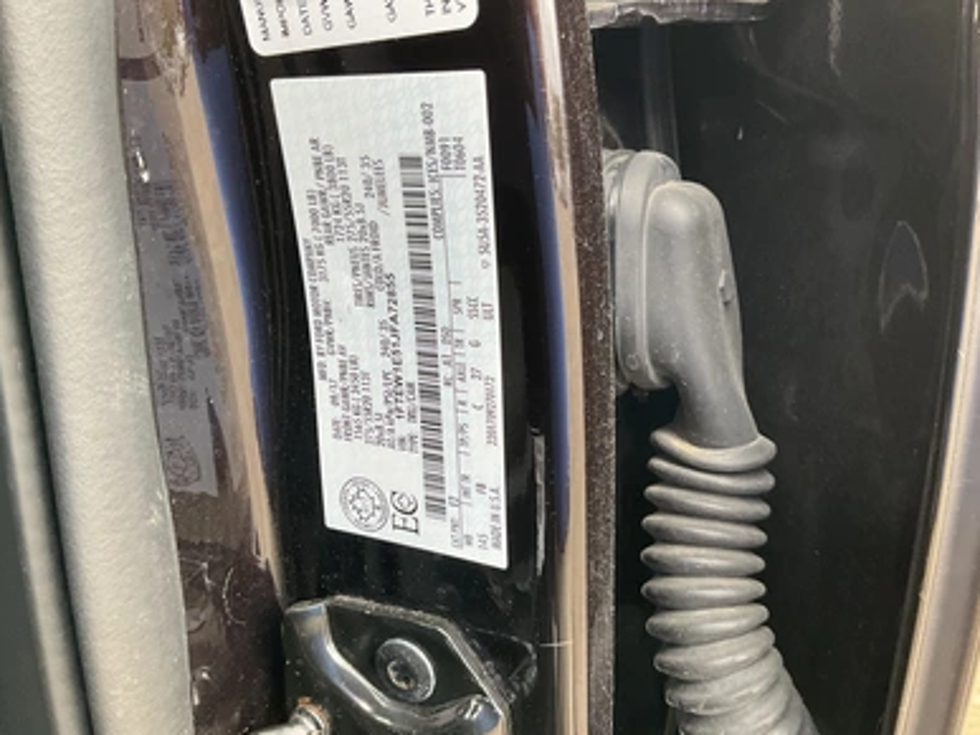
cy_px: 357
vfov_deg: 46.8
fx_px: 849
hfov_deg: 60.0
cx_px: 494
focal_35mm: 30
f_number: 1.8
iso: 64
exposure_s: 1/117
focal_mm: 3
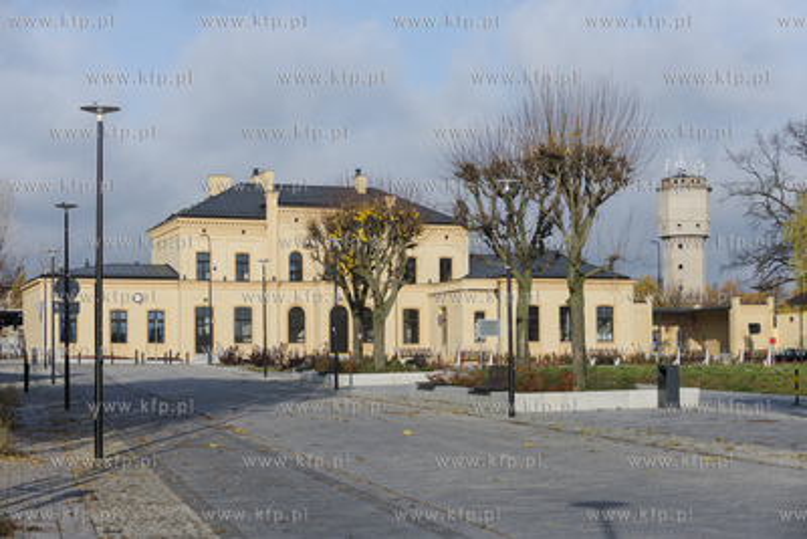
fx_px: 1570
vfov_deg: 19.5
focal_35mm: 70
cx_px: 404
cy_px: 270
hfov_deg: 28.8
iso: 400
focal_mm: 70
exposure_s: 1/4000
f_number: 4.5
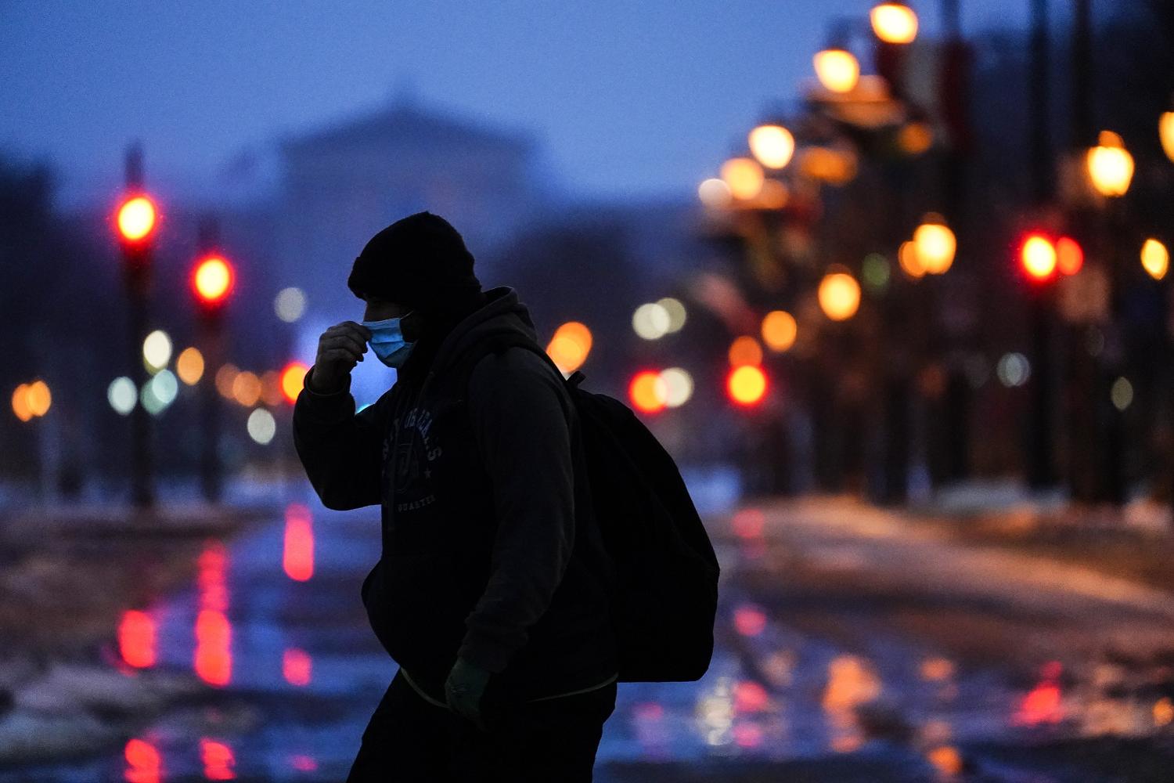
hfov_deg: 5.2
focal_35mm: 400
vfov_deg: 3.4
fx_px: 13043
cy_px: 392
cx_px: 587
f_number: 5.6
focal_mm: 400
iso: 8000
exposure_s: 1/400
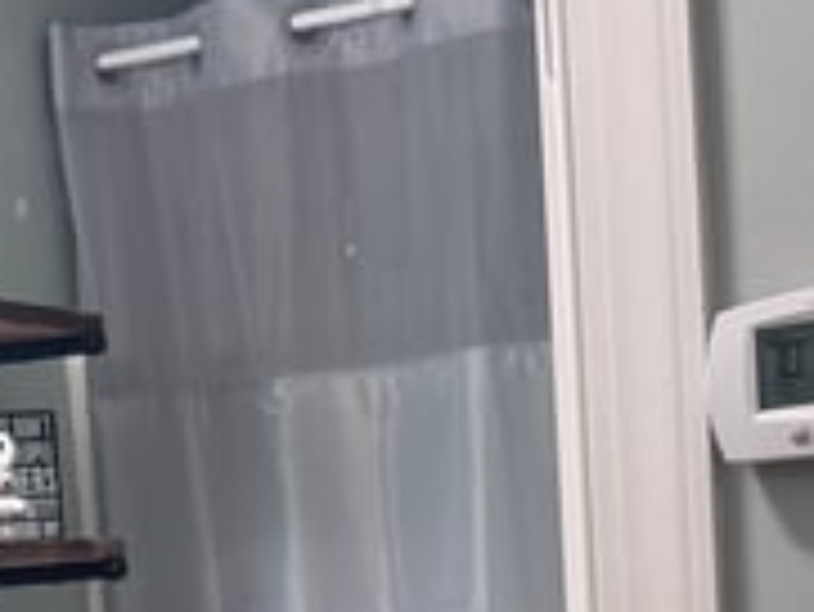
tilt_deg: -8.5
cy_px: 954
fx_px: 2400
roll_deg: +4.8
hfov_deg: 19.0
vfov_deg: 13.6
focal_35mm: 102
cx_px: 112
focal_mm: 6.76
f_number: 1.78
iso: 200
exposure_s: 1/99
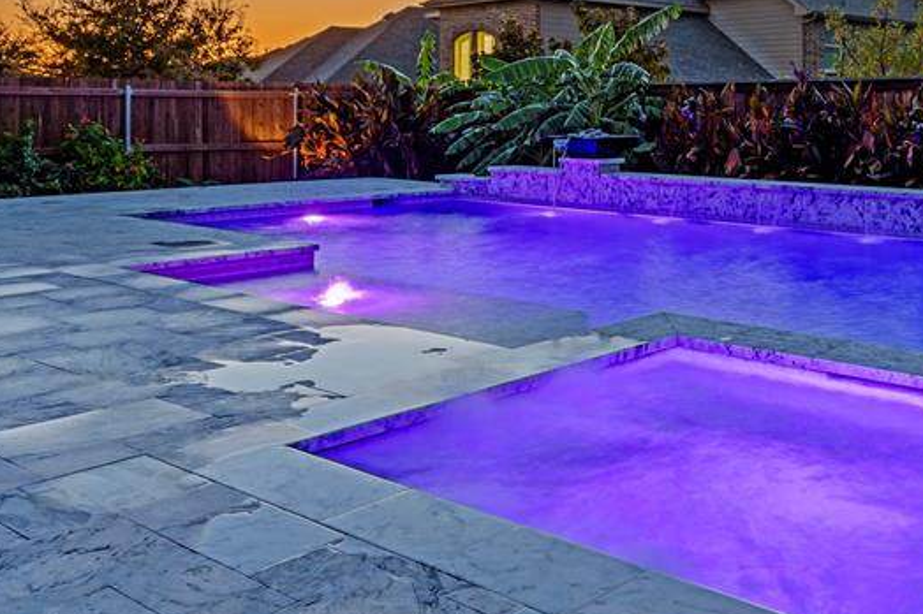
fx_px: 1051
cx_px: 694
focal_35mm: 41
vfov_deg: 31.7
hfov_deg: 45.7
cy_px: 114
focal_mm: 21
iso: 320
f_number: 7.1
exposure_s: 1/2
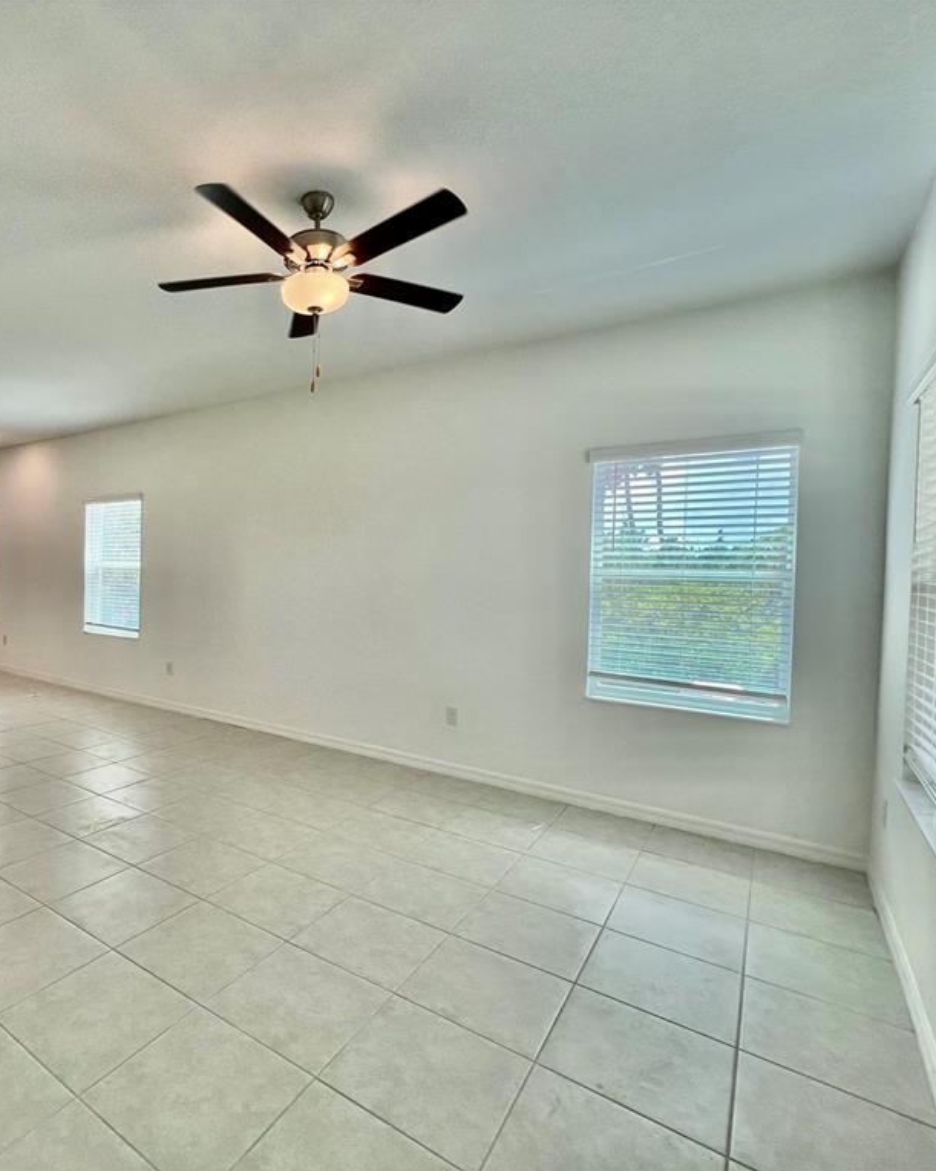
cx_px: 283
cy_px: 586
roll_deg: -1.3
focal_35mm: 17
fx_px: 589
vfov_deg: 89.6
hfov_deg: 73.6
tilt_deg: -1.3
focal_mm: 1.57
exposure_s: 1/190
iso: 32
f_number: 1.8
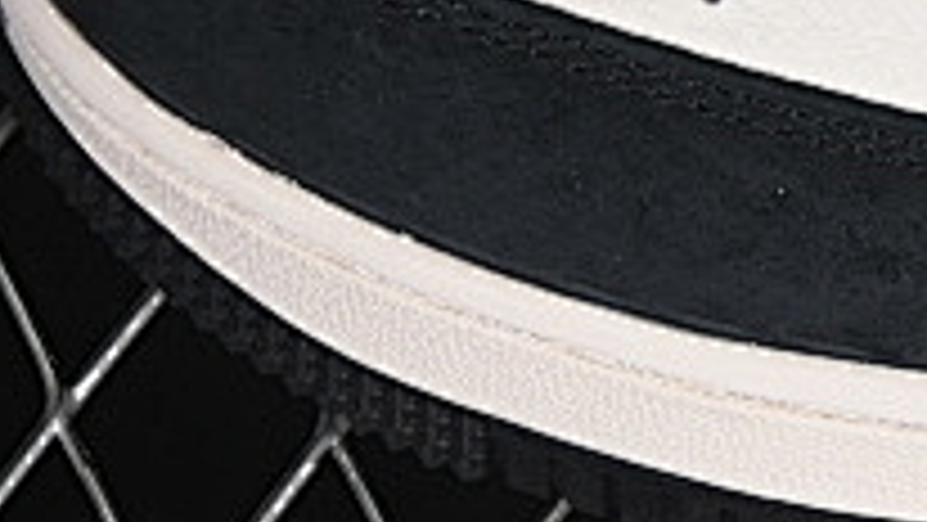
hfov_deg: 5.1
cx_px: 1827
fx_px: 10130
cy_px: -760
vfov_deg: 2.9
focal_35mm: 412
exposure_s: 1/60
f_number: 7.1
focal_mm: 50
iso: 160
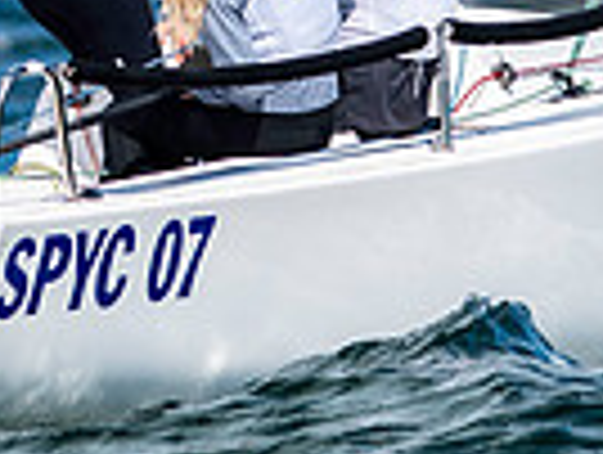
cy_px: -272
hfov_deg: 1.1
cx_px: 112
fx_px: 32668
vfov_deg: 0.8
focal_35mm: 1872
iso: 200
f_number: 5
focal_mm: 300
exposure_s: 1/3200
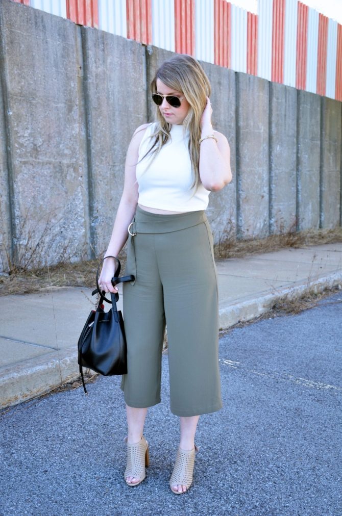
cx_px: 171
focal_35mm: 45
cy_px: 258
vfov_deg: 43.7
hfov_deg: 29.7
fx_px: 644
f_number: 4
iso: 400
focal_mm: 30
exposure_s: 1/250
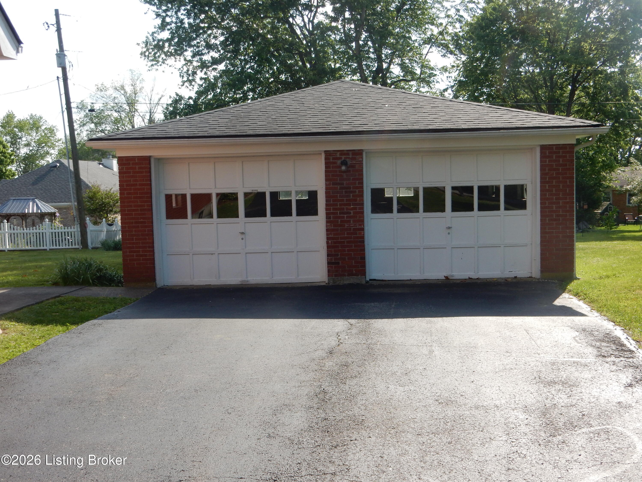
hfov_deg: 43.9
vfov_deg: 33.6
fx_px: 797
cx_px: 321
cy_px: 241
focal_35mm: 43
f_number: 4.2
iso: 125
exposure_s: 1/640
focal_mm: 7.6
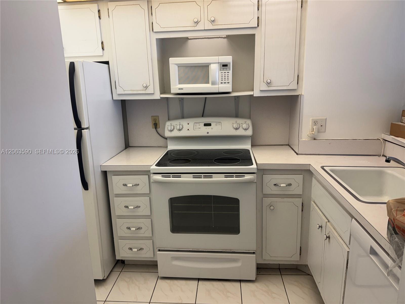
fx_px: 281
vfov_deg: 56.8
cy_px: 152
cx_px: 202
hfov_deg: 71.6
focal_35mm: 24
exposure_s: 1/120
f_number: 1.78
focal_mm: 6.76
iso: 64
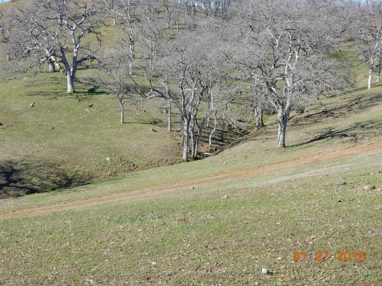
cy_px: 143
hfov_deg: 27.4
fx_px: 784
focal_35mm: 71
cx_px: 191
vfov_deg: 20.7
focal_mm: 12.6
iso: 125
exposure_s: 1/400
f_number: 4.8
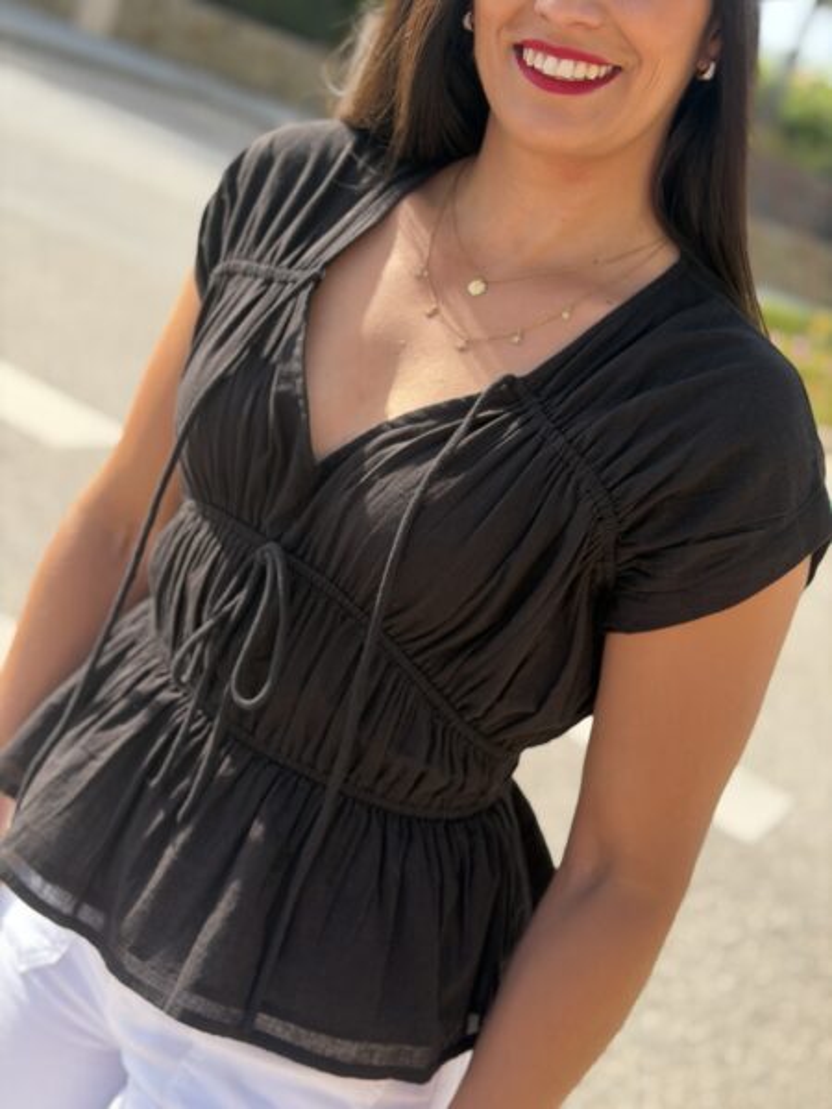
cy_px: 554
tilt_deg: -15.8
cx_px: 416
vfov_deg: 39.7
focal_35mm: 48
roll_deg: -22.7
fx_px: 1538
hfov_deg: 30.3
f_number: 1.78
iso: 64
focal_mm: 6.76
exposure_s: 1/1242
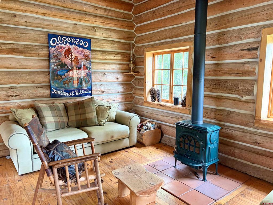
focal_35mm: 26
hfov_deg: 67.3
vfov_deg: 53.1
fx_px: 205
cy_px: 102
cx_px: 136
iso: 320
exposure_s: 1/60
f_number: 1.6
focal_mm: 5.96
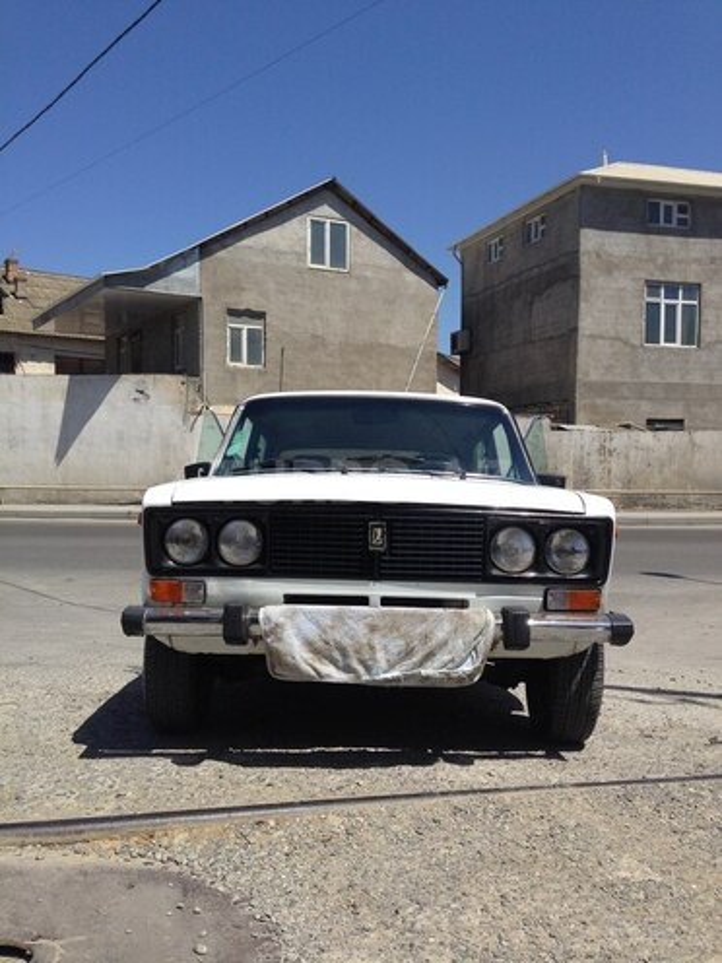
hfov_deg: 42.9
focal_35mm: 33
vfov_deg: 55.4
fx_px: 918
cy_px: 482
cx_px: 361
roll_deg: -0.5
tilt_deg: +1.4
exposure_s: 1/1938
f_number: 2.4
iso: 50
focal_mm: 4.12
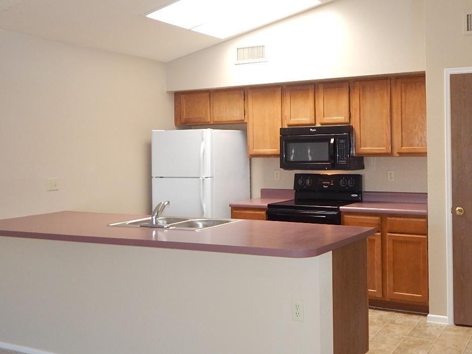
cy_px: 143
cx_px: 317
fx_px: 518
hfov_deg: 48.1
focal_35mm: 38
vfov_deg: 37.6
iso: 200
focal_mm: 4
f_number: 3
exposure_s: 1/30
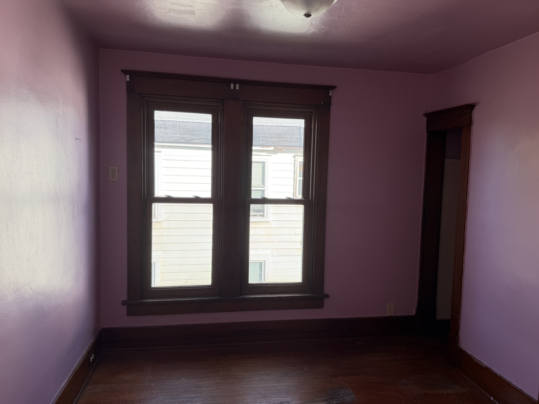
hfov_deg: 71.6
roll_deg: -1.6
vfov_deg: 56.8
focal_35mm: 24
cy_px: 202
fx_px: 374
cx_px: 270
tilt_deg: -4.9
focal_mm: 6.76
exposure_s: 1/217
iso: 64
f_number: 1.78
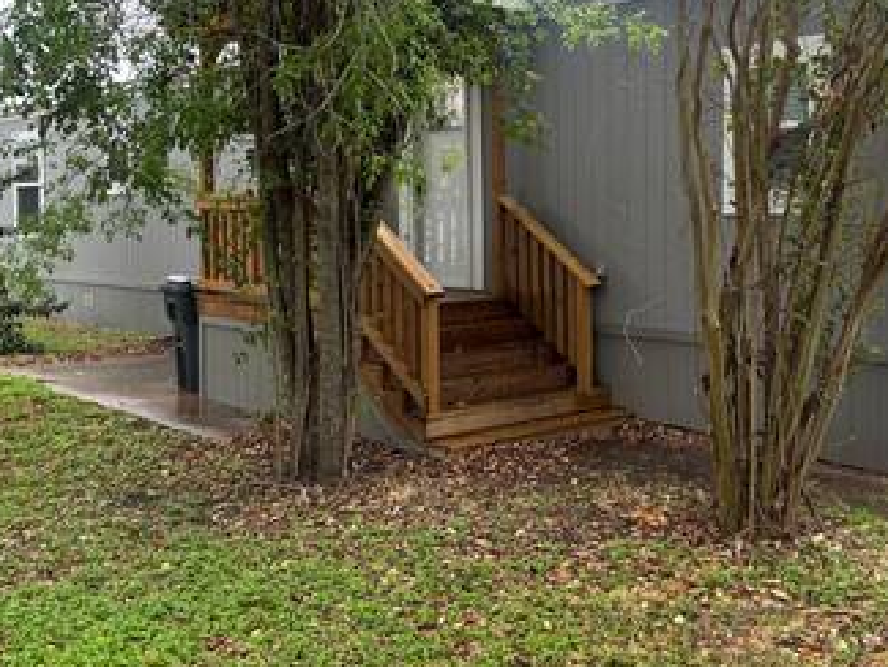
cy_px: 243
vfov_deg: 34.9
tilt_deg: -1.7
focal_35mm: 41
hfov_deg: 44.8
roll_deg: +0.4
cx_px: 623
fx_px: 1052
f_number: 1.6
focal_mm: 5.96
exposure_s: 1/121
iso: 100
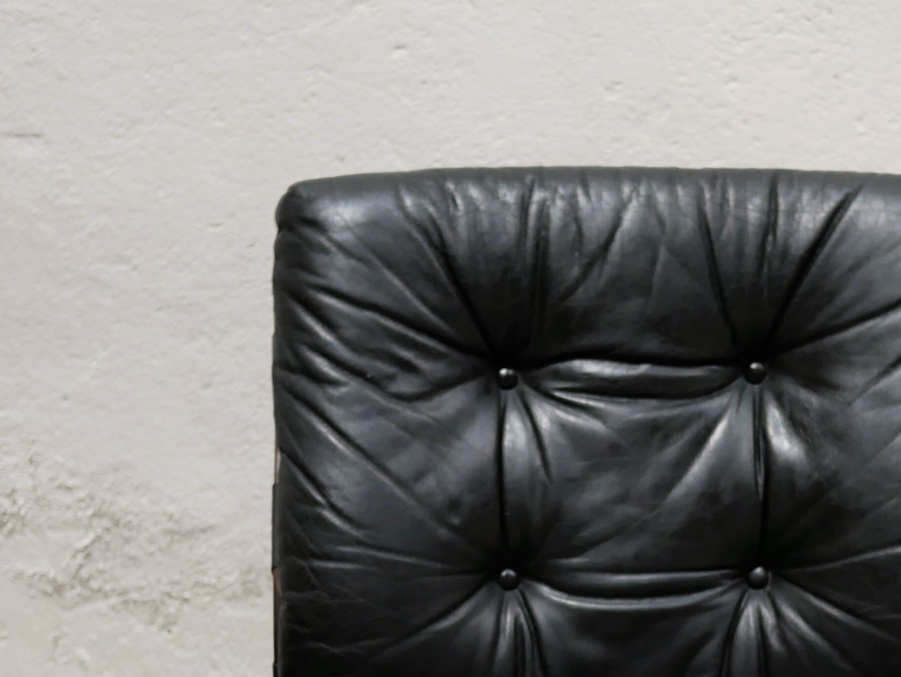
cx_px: 575
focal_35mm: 100
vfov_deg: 14.6
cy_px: 676
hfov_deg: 19.6
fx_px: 2604
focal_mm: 20
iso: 320
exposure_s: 1/60
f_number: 1.7
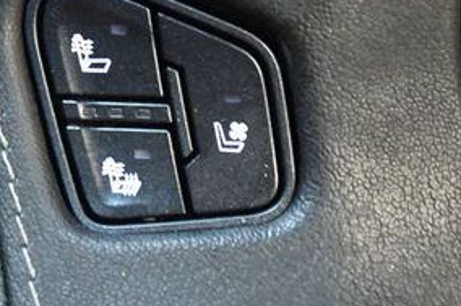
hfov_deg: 18.9
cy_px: 113
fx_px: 1382
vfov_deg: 12.7
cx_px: 166
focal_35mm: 108
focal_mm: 32
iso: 12800
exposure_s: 1/25
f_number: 4.8
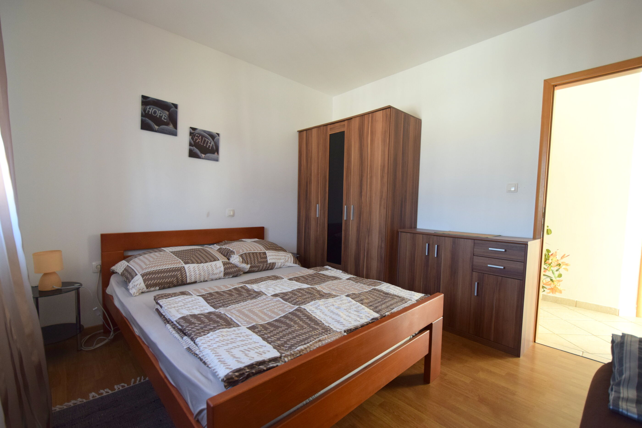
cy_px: 214
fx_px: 267
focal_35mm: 15
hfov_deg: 100.4
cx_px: 321
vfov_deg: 77.3
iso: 1000
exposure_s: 1/60
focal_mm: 10
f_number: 3.5
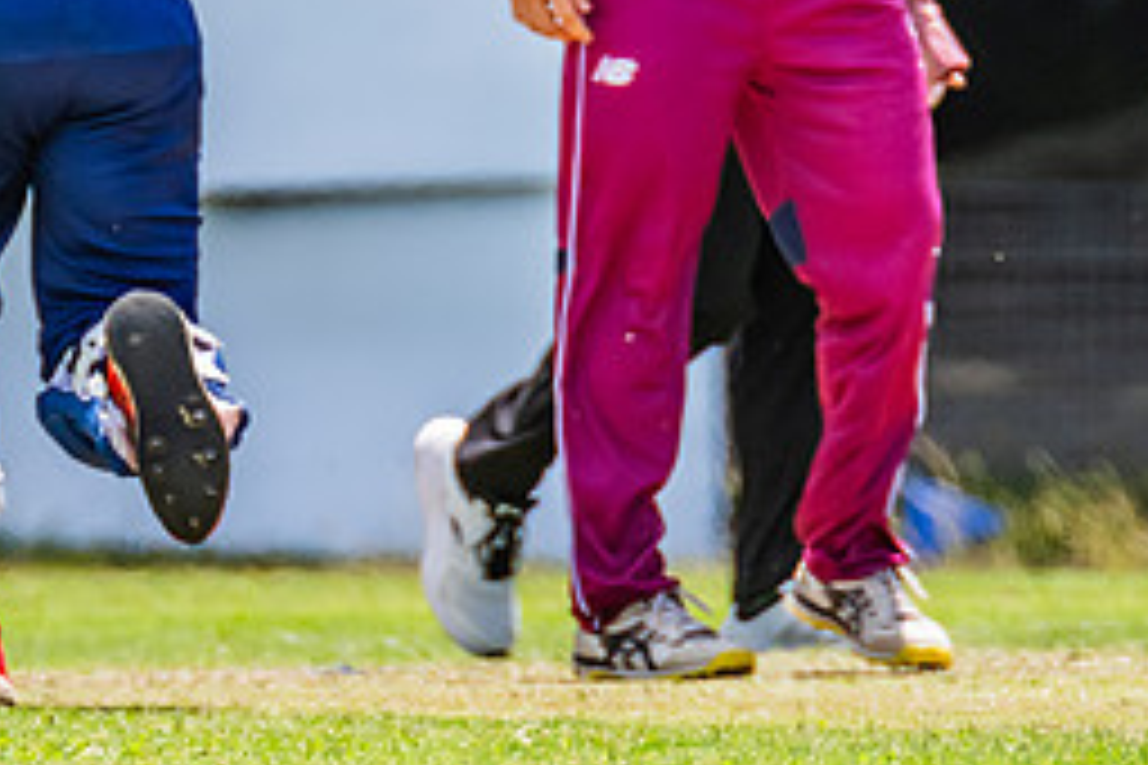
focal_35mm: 2097
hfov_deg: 1.0
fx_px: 66866
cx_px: 416
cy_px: -230
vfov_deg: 0.7
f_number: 9
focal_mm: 600
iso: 800
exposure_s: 1/1000
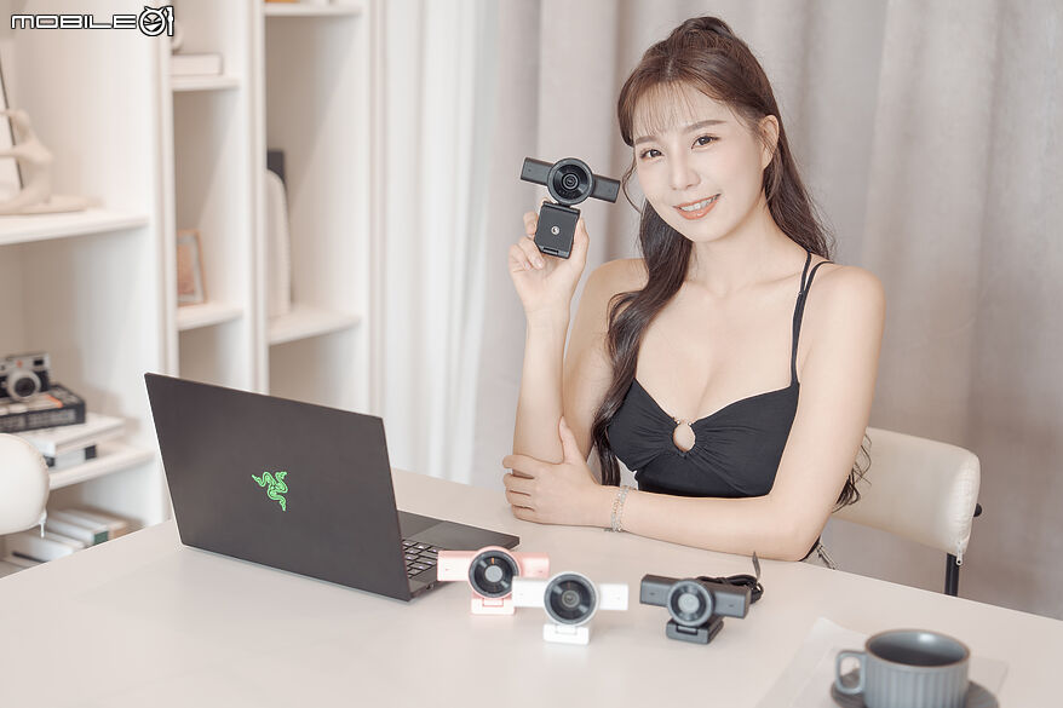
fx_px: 1712
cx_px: 532
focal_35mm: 58
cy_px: 354
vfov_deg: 23.4
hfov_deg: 34.5
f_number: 2.8
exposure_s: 1/60
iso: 1000
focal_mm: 58
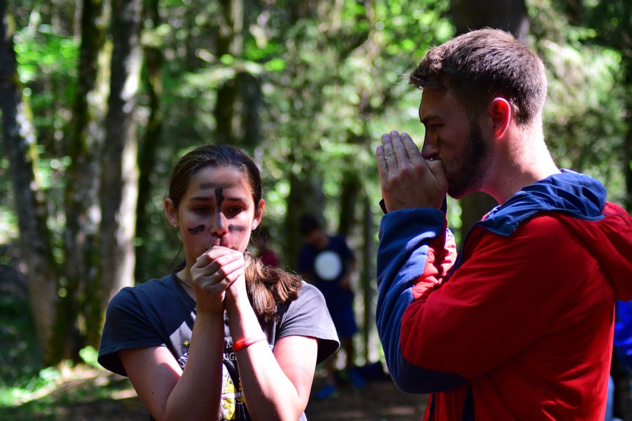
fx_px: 1843
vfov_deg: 13.0
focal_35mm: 105
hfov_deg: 19.5
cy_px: 210
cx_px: 316
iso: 1600
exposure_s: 1/400
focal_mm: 70
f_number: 4
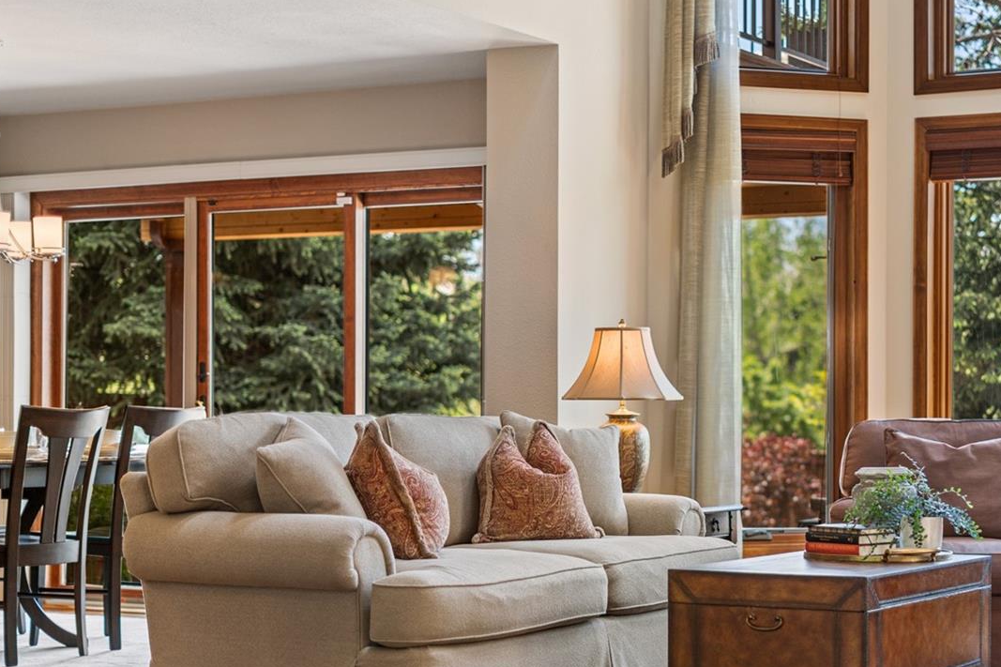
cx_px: 736
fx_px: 2085
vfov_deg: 18.1
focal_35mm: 75
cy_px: 436
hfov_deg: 26.7
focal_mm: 50
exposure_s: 1/80
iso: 100
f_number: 1.8
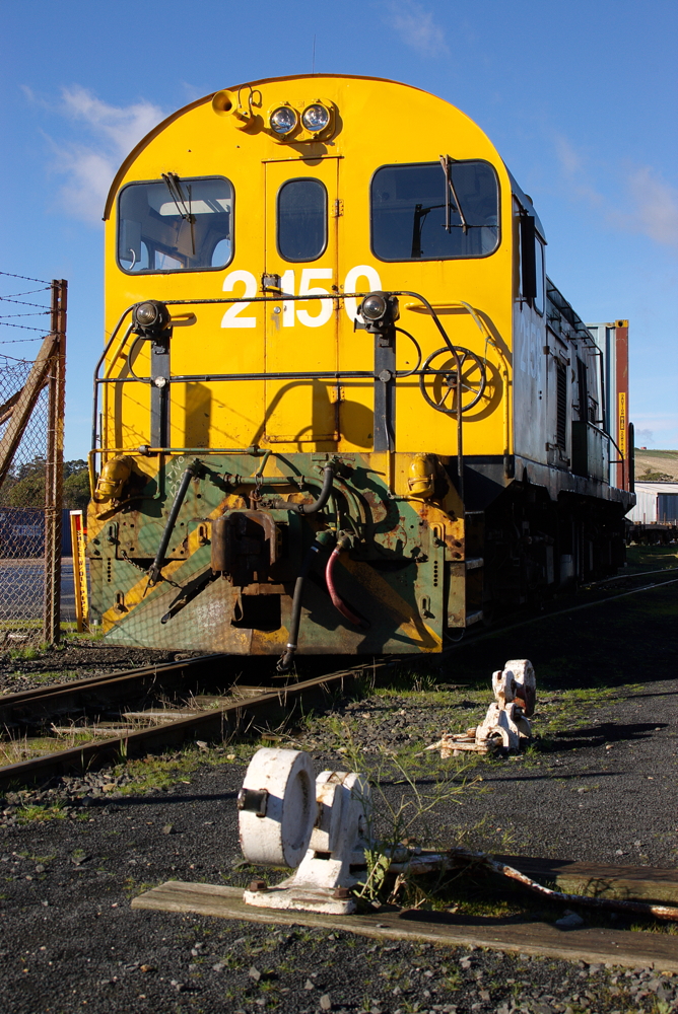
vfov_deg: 38.9
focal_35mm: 51
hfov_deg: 26.5
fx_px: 1439
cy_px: 507
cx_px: 339
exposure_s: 1/250
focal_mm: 34
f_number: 11
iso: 200
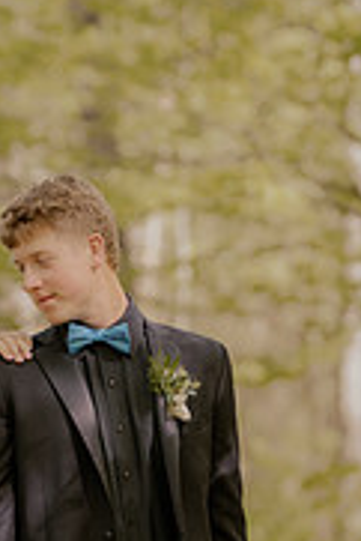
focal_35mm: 211
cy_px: 511
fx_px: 3167
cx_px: -15
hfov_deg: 6.5
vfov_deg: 9.7
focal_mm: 85
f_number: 2
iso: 100
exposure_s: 1/500
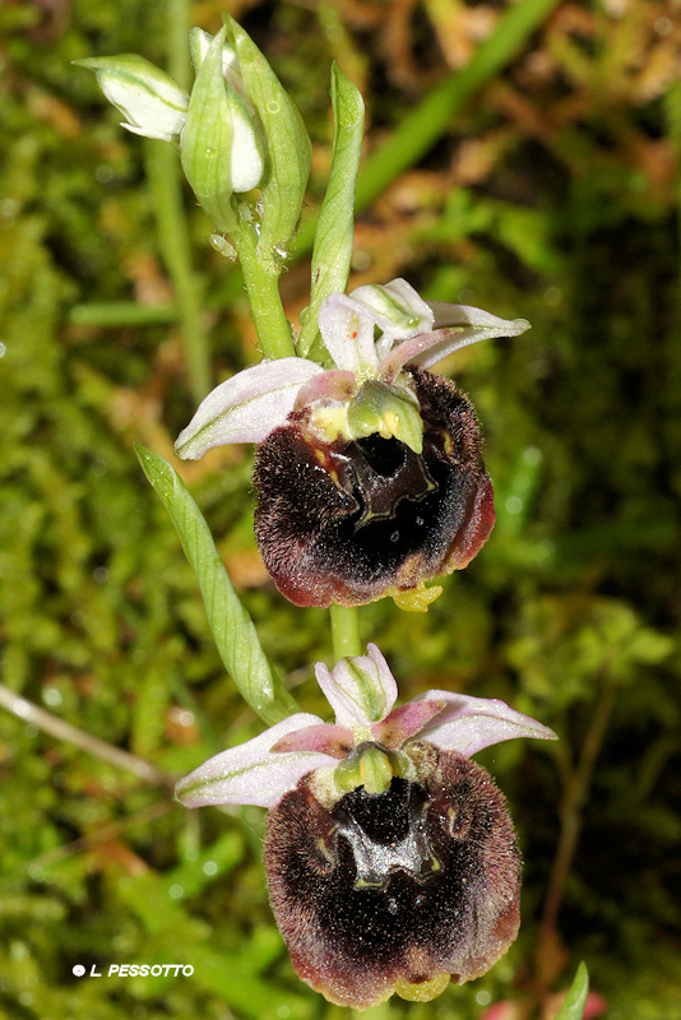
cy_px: 510
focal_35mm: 135
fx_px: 3827
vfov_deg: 15.2
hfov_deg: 10.2
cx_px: 340
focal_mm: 90
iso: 800
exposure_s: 1/125
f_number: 16
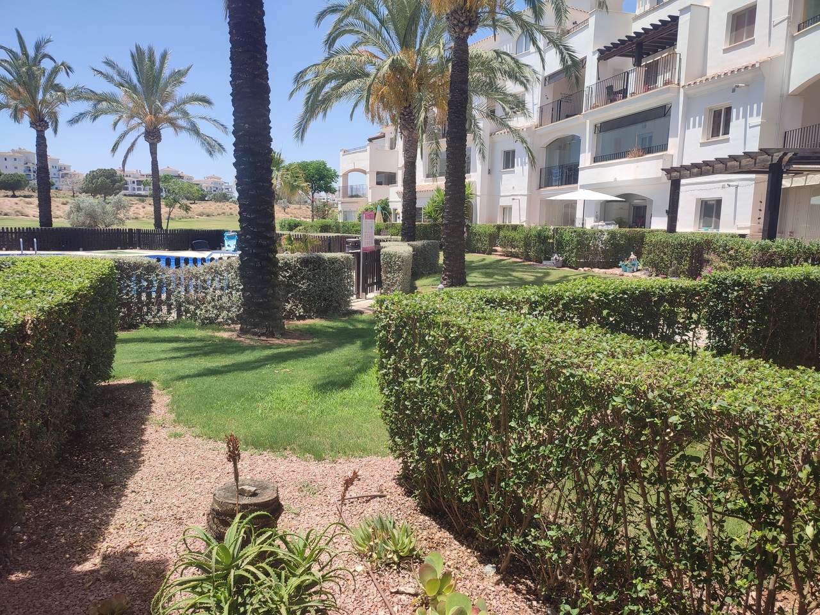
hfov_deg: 69.4
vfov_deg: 54.9
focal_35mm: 25
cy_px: 308
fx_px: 592
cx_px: 410
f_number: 1.9
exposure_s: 1/399
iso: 50
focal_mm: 6.04
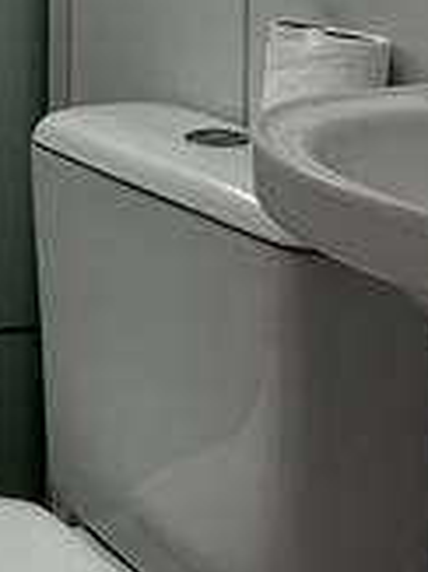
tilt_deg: -1.4
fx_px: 1535
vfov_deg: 19.8
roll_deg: -1.5
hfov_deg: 14.1
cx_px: -344
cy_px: -112
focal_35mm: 93
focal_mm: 2.22
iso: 100
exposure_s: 1/120
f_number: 2.2
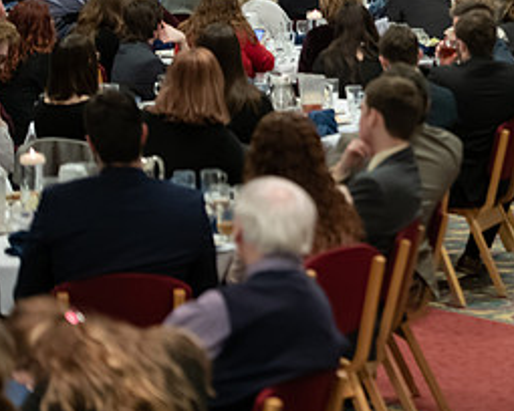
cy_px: 25
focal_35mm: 192
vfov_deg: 8.0
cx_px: 526
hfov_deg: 10.0
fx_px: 2921
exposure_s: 1/200
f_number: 3.2
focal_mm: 90
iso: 2000
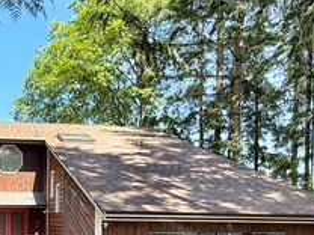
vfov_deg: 31.0
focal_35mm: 43
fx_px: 390
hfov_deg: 40.0
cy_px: 238
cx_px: 21
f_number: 2.2
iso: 50
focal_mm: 2.22
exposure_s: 1/201
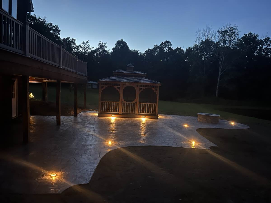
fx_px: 204
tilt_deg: -4.0
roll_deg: -1.4
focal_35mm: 26
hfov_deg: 67.3
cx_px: 136
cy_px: 102
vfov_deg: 53.1
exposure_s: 1/9
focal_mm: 5.1
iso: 800
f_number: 1.6
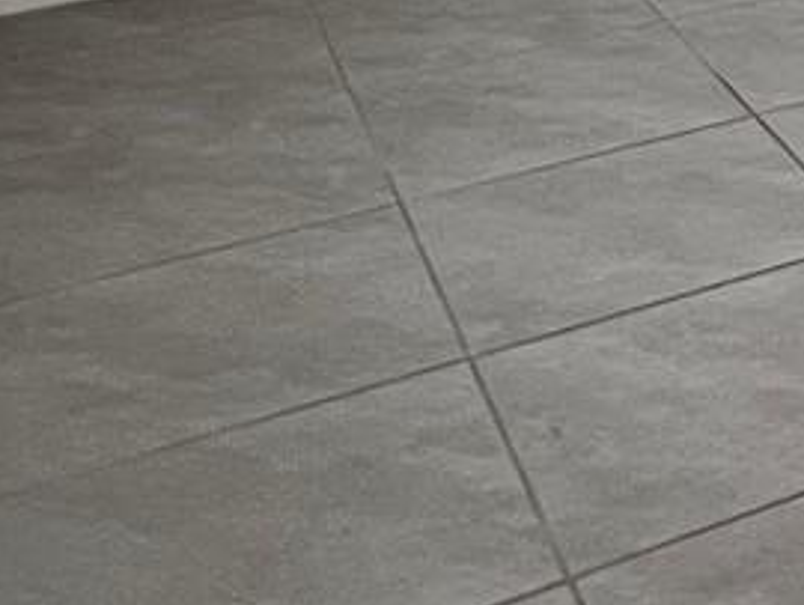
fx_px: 1790
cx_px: 1400
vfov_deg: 15.1
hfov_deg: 19.6
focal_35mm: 77
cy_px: -650
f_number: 1.8
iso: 125
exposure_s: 1/120
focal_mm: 1.57
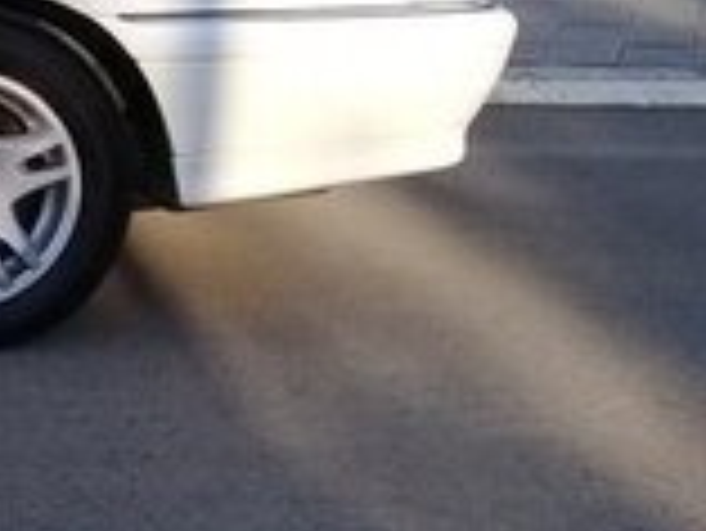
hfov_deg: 13.0
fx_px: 2653
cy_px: -43
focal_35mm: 130
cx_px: -751
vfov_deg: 11.3
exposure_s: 1/747
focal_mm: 3.3
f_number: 2.2
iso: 50
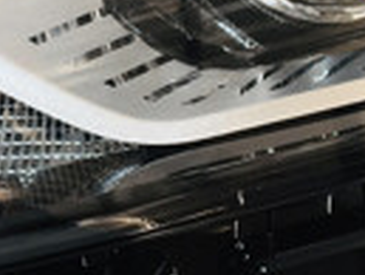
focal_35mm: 144
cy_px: -17
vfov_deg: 10.2
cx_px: -54
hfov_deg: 13.4
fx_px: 1520
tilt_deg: -23.0
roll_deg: -7.8
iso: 64
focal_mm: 4.15
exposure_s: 1/33
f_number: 2.2
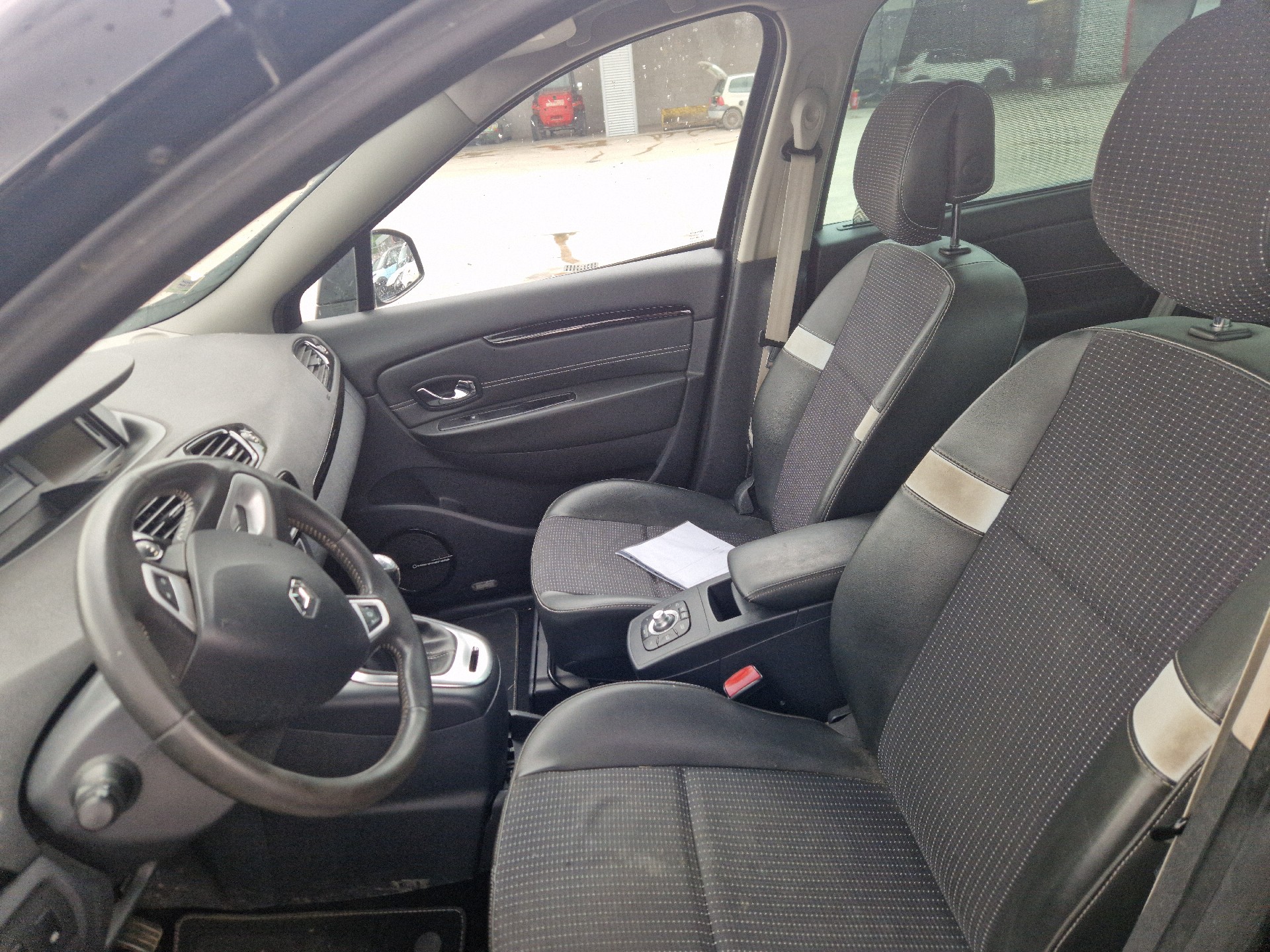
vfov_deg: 58.9
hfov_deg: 73.9
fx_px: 844
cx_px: 635
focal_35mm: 23
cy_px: 476
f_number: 1.8
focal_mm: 5.4
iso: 50
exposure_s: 1/100
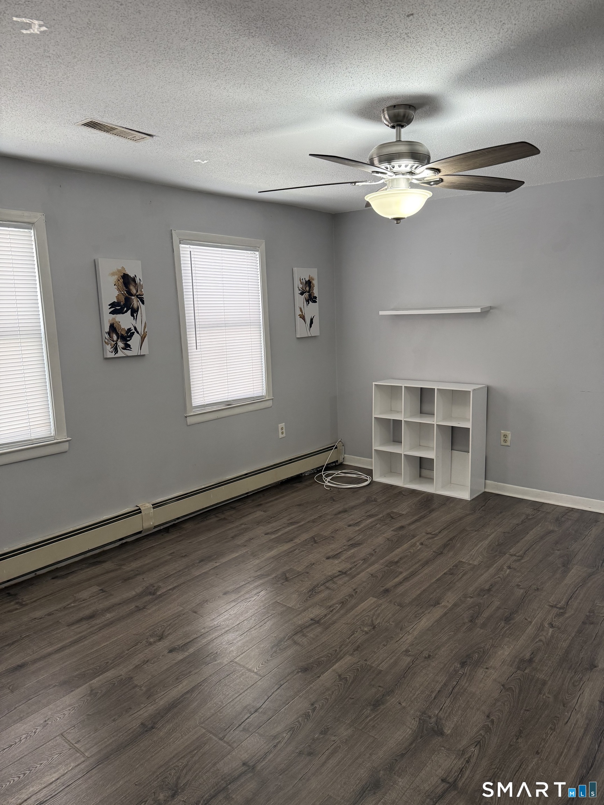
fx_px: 558
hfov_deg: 56.8
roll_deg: +0.6
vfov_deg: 71.6
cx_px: 302
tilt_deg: -6.7
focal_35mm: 24
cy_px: 402
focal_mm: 6.76
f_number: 1.78
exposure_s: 1/120
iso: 160
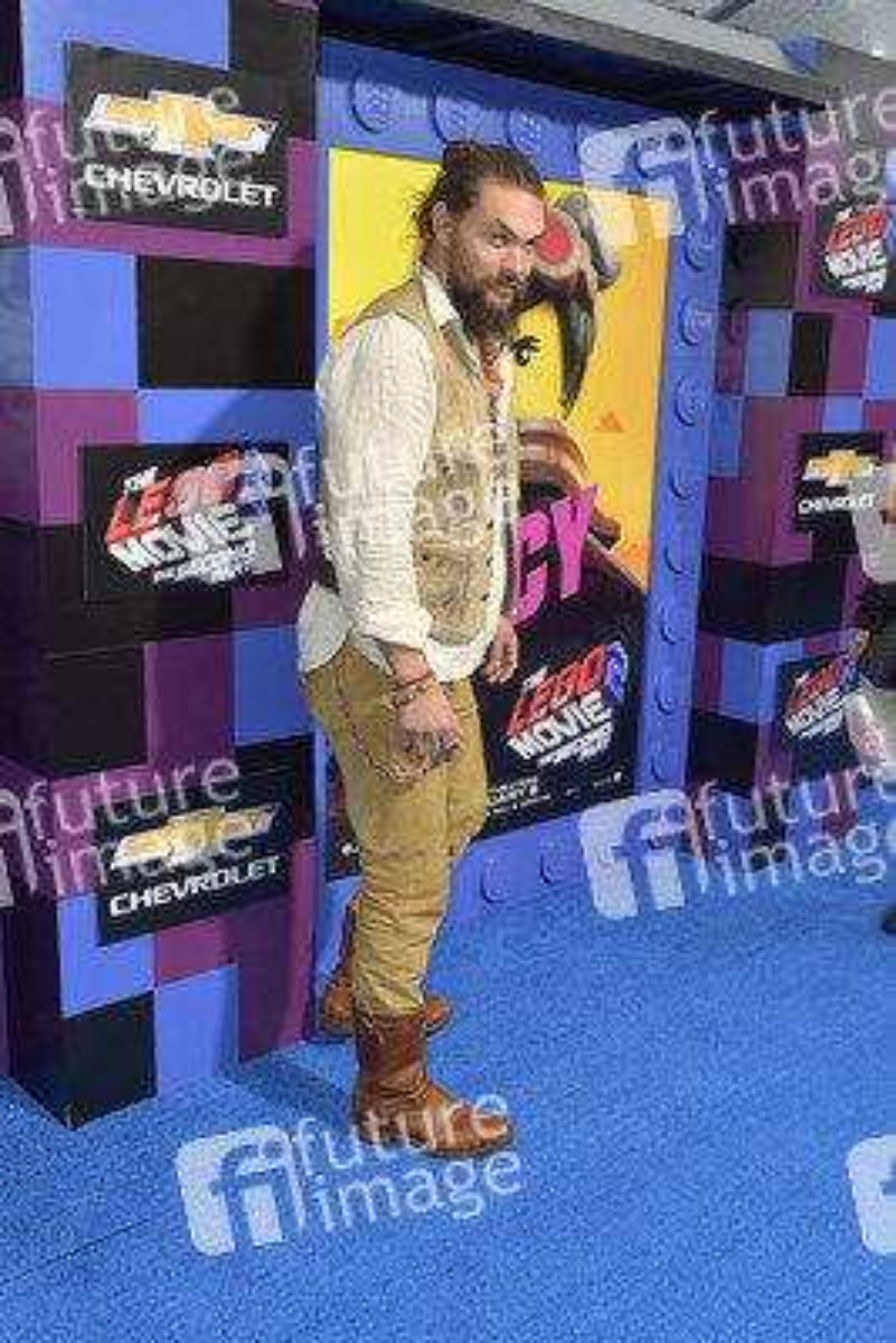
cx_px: 448
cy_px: 672
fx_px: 1082
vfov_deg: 63.6
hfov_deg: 45.0
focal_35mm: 29
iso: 250
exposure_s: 1/250
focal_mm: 29
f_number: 6.3
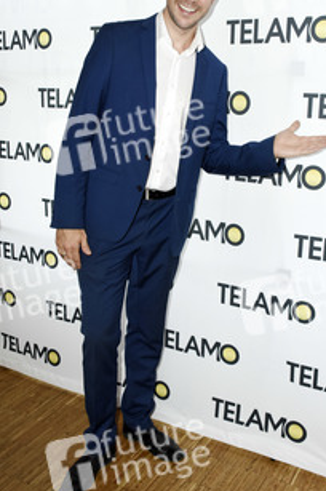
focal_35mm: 43
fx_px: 585
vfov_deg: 45.4
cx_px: 174
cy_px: 218
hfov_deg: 31.1
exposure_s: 1/160
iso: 800
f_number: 5.6
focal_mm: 22
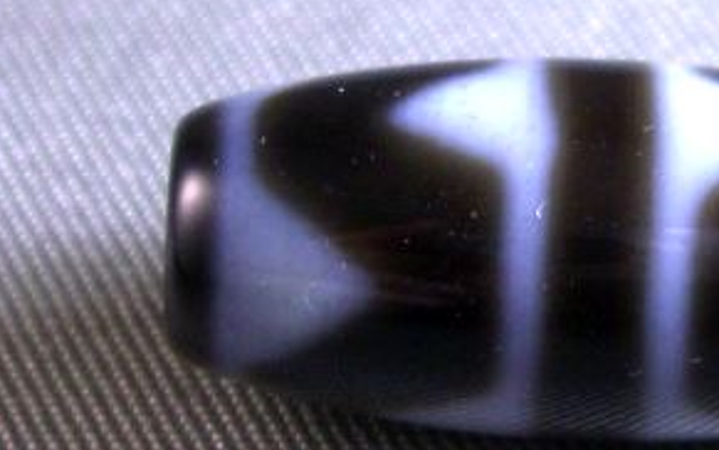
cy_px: 218
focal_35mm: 83
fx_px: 1627
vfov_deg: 15.7
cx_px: 595
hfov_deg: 24.4
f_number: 2.8
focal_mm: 7.9
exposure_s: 1/80
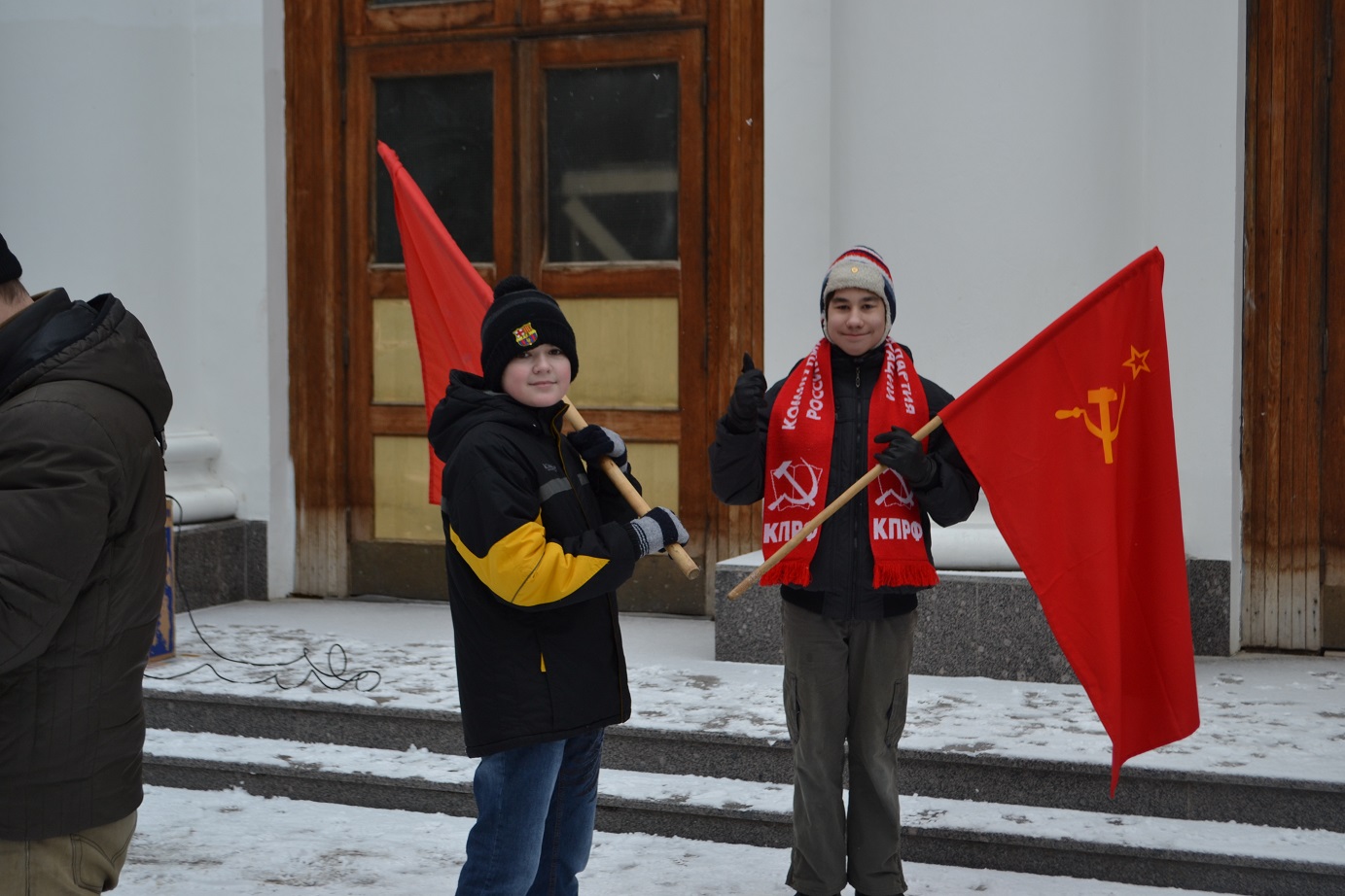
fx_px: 2017
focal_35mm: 54
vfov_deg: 25.1
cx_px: 672
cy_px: 448
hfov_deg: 36.9
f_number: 5.6
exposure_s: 1/125
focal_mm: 36
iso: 125
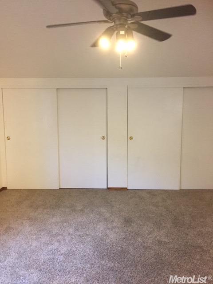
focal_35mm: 29
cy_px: 142
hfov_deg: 48.2
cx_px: 106
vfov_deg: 61.7
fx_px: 238
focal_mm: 4.15
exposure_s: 1/30
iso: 250
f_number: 2.2
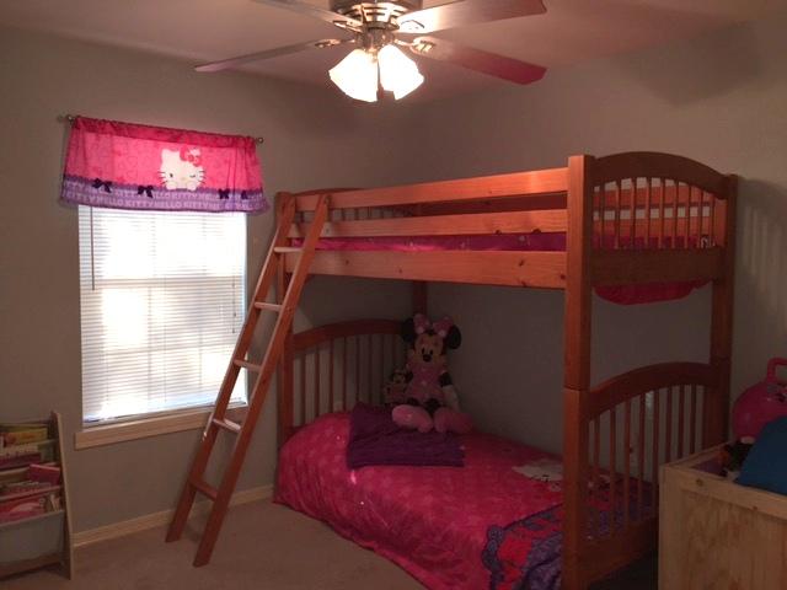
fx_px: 659
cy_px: 295
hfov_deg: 61.7
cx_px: 394
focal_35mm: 29
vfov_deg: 48.2
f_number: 2.2
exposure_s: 1/36
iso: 25
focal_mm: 4.15
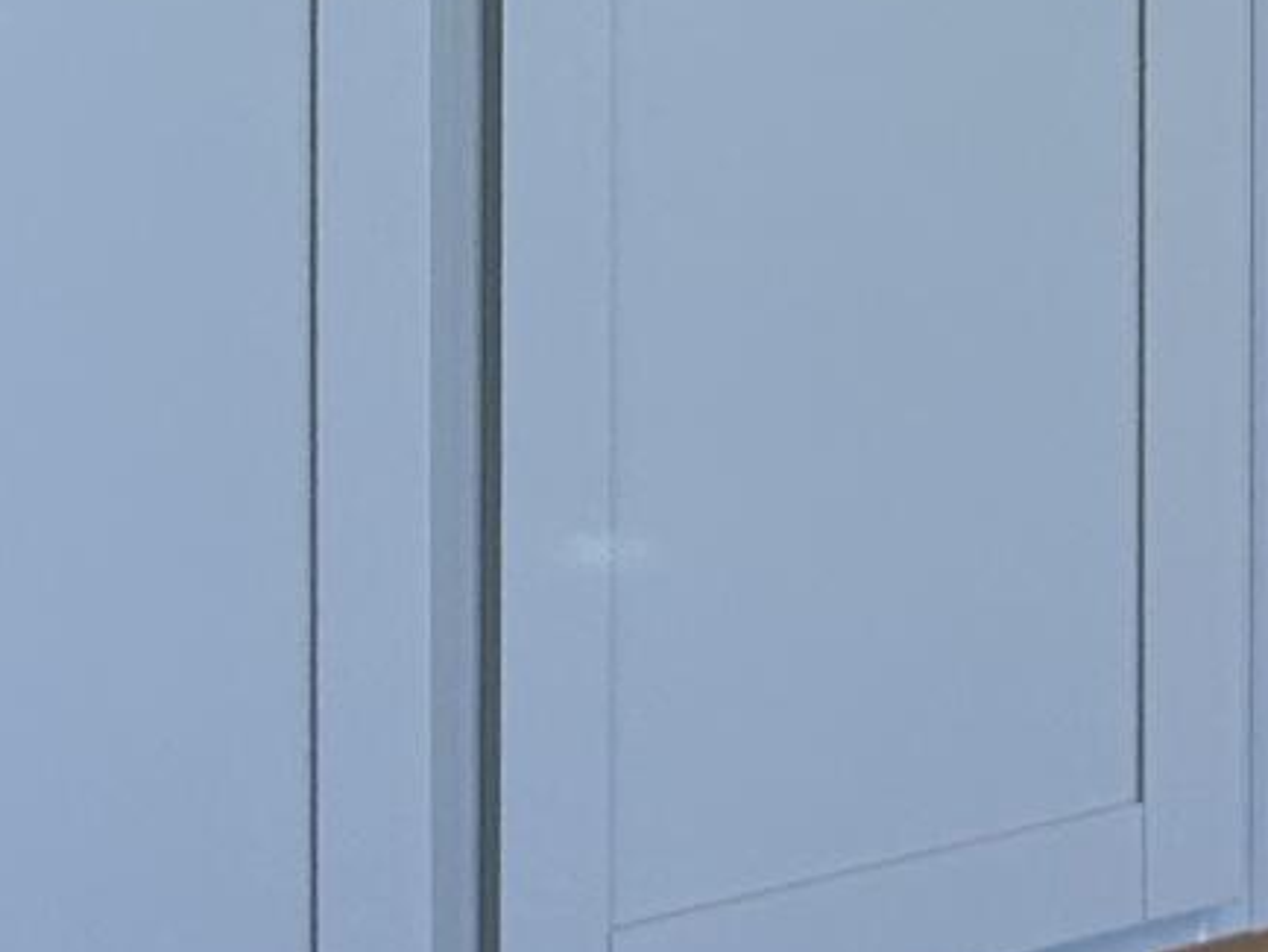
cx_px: 612
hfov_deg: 11.0
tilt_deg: -2.6
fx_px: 6595
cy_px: -1573
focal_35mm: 180
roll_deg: -0.4
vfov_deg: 7.5
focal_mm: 5.7
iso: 80
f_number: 1.5
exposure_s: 1/120
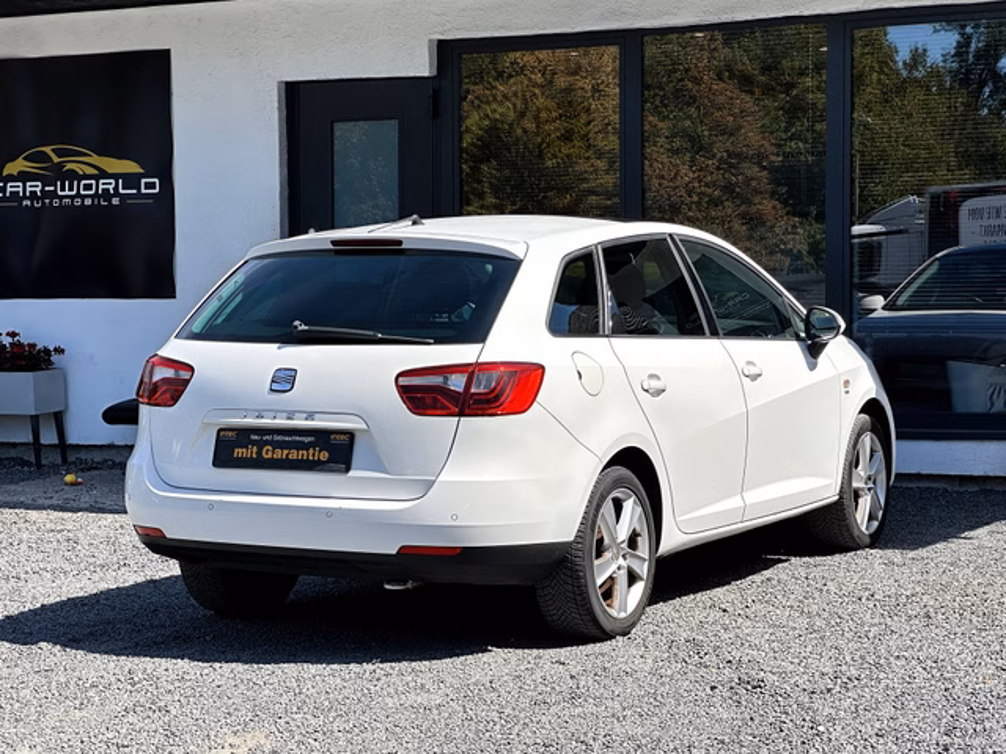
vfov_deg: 19.1
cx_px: 503
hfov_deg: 25.3
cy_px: 377
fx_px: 2238
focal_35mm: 77
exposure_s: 1/704
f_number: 2.8
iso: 32
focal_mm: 9
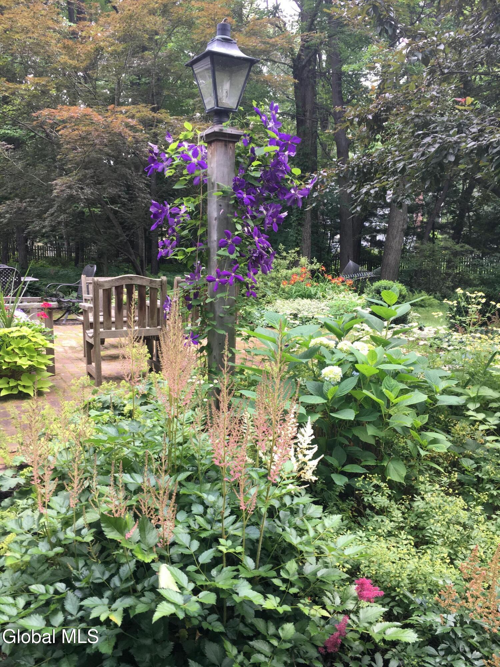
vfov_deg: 61.7
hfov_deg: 48.2
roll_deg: +0.7
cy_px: 334
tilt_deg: -8.4
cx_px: 250
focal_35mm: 29
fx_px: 559
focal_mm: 4.15
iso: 32
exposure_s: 1/60
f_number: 2.2
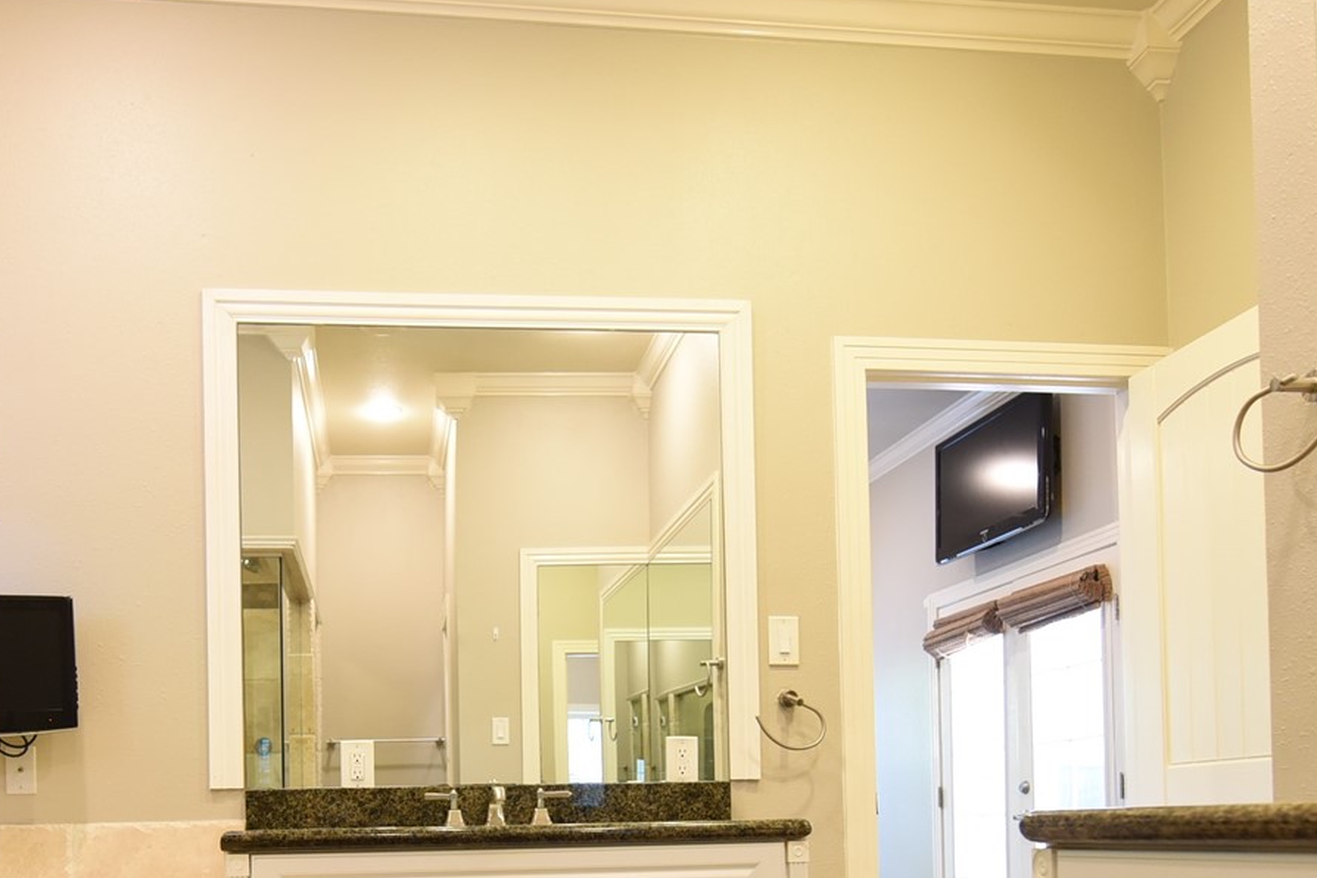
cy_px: 813
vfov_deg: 36.2
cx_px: 493
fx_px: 1244
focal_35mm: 34
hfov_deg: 55.1
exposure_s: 1/60
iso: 1000
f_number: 2.8
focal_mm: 14
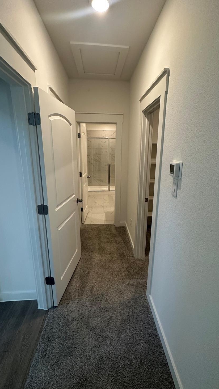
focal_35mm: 16
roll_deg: -1.2
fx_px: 165
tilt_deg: -12.0
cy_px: 187
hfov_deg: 67.1
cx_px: 114
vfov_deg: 99.3
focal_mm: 2.22
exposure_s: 1/120
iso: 200
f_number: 2.2
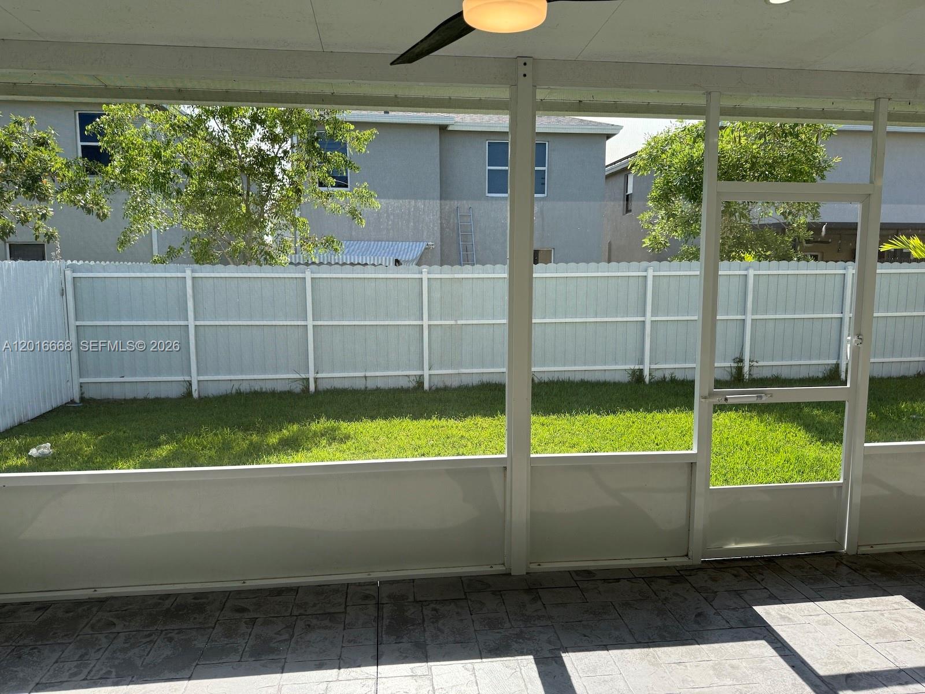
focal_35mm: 24
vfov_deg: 56.8
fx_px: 641
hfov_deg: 71.6
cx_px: 462
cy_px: 347
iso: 100
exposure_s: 1/2110
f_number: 1.78
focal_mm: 6.76
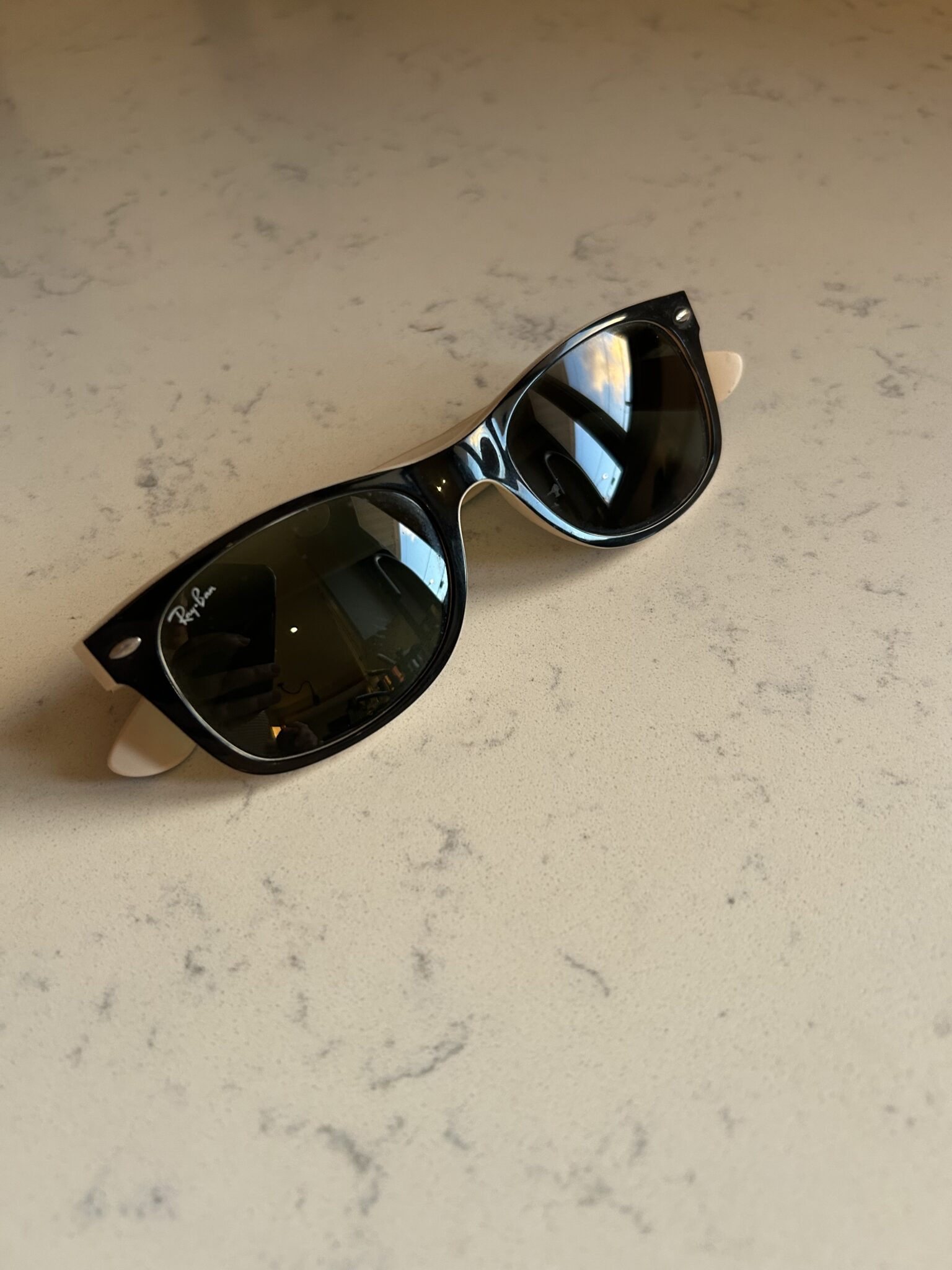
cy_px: 635
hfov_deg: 53.1
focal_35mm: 26
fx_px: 953
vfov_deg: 67.3
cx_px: 476
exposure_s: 1/60
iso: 200
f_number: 1.5
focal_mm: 5.7
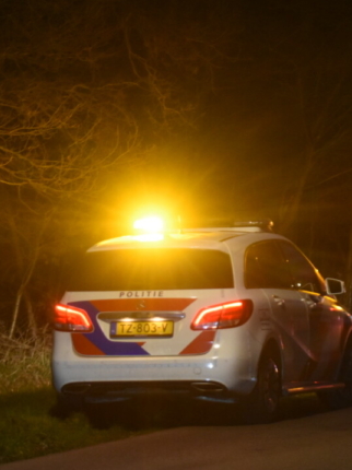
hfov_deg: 6.2
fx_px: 3217
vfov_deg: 8.4
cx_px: 398
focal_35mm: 237
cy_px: 240
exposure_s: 1/25
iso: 2500
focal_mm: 92
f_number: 2.8
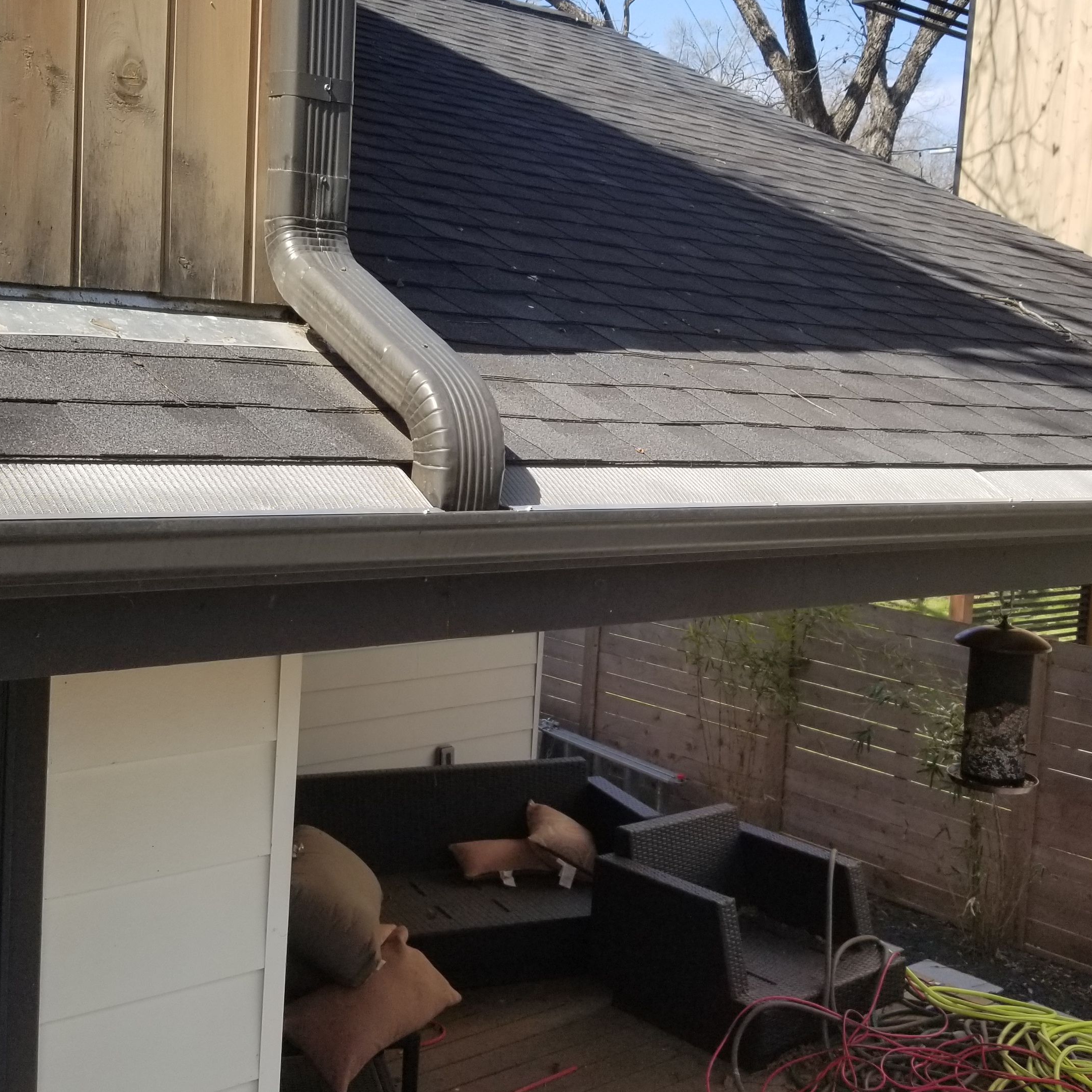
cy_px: 585
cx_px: 578
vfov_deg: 39.1
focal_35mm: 43
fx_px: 1535
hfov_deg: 39.2
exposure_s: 1/1372
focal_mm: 4.25
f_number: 1.7
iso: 50
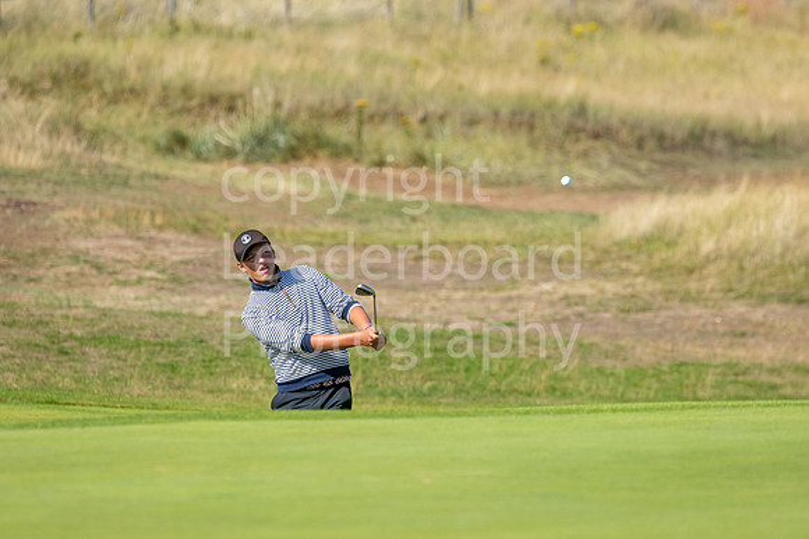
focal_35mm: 450
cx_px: 404
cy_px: 270
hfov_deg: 4.6
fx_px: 10106
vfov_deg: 3.1
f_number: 5
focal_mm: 300
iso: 200
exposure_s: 1/1600
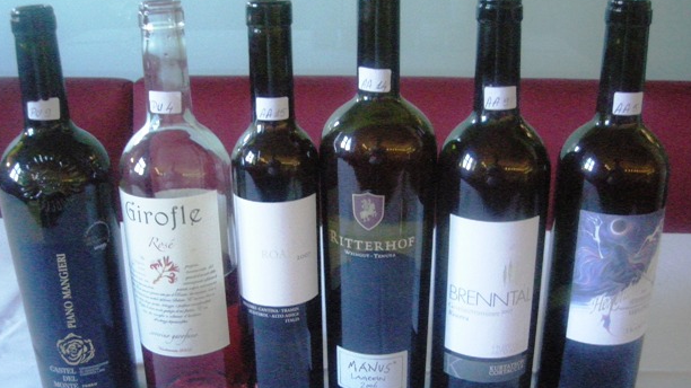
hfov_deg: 49.4
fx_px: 751
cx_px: 343
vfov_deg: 29.0
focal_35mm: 41
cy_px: 218
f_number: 2.7
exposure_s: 1/66.8
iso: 1600
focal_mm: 7.5
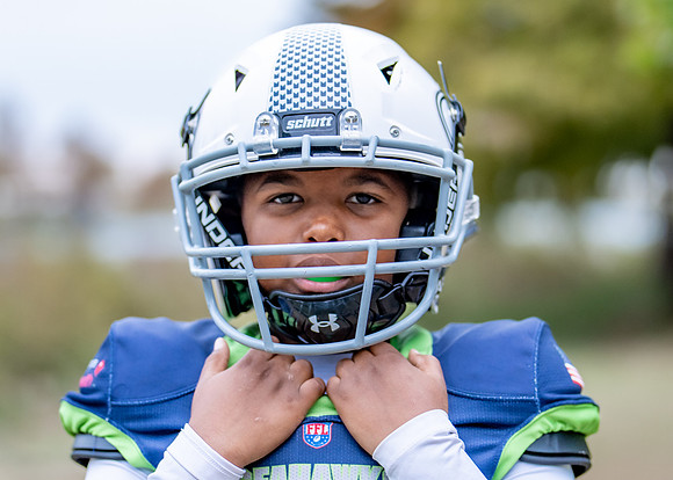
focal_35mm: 113
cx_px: 359
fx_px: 2156
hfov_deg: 17.7
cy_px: 330
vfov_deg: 12.7
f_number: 1.2
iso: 200
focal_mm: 50
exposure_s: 1/320
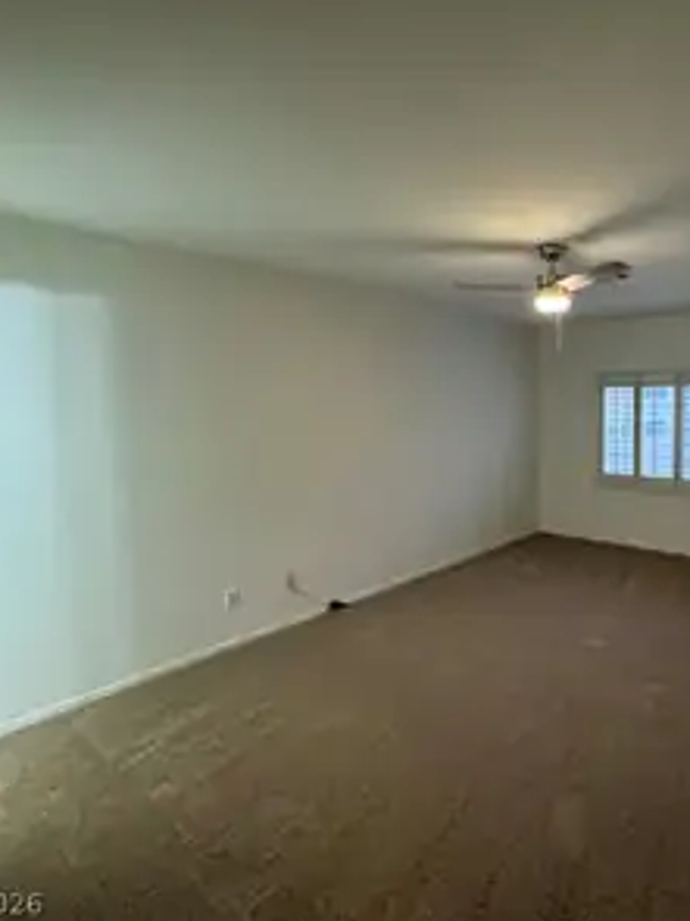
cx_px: 534
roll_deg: +1.1
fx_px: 505
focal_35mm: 19
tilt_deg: -6.2
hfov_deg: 63.7
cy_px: 456
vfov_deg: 84.7
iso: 400
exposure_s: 1/60
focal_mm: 2.22
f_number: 2.2
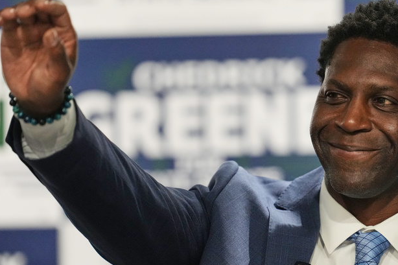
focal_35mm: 667
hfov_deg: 3.1
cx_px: 262
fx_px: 7372
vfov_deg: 2.1
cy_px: 168
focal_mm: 400
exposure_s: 1/400
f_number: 2.8
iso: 4000
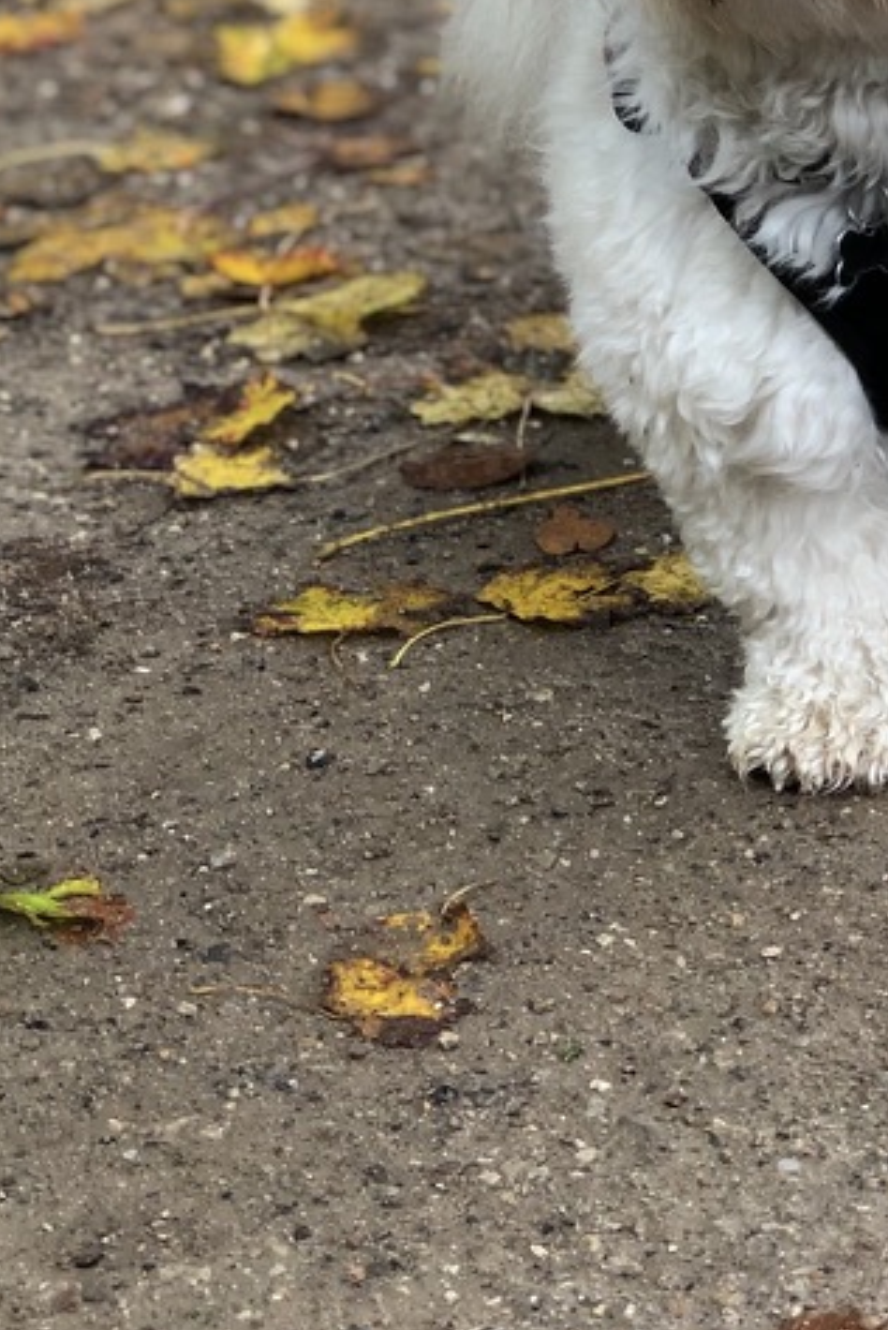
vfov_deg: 17.2
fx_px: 4322
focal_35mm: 117
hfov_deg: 11.7
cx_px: 776
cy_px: 146
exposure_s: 1/60
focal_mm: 6
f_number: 2.4
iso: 50
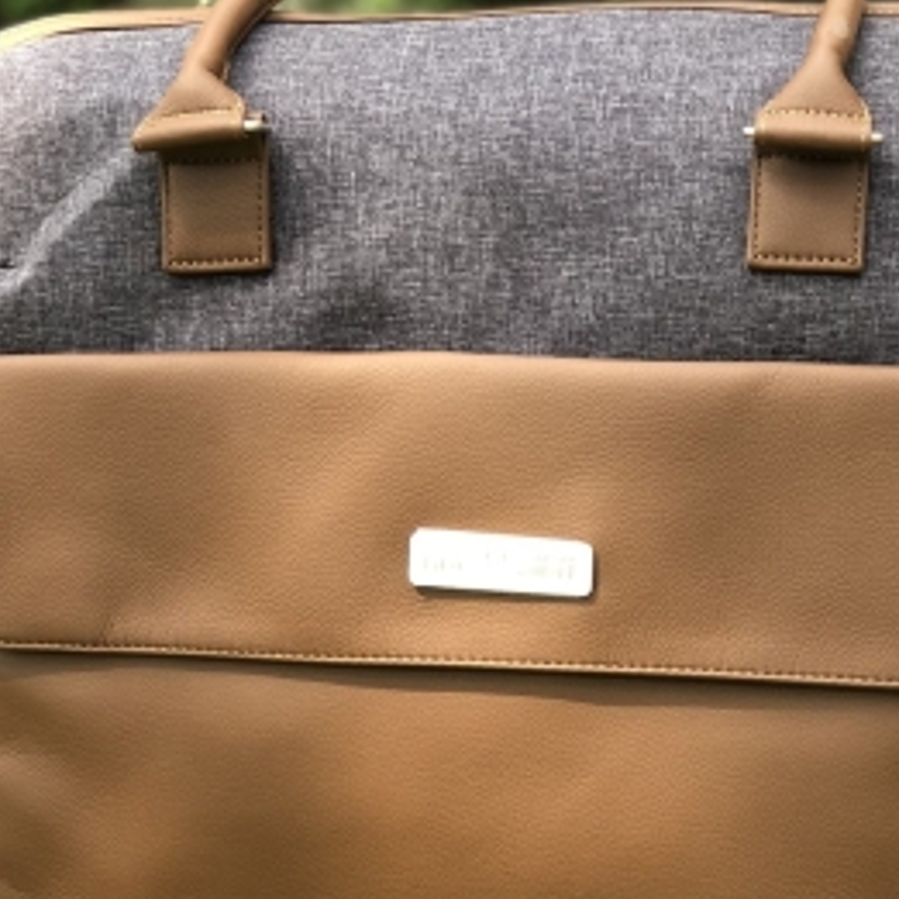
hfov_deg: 15.0
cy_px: 489
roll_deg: -0.2
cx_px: 603
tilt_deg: -14.1
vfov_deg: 15.0
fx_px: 3408
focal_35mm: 116
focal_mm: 6.6
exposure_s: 1/100
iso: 32
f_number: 2.8
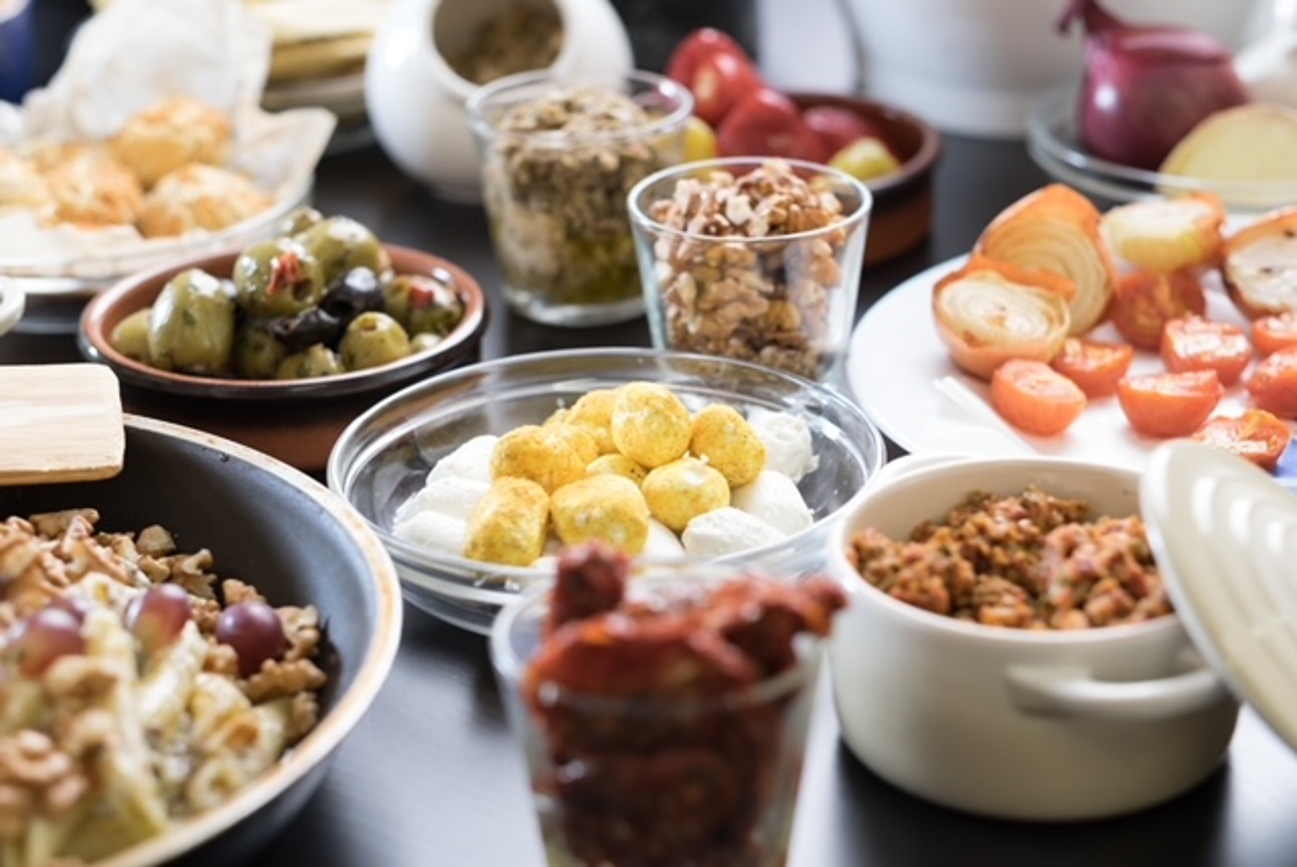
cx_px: 648
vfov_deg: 16.3
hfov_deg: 24.2
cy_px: 434
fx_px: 3029
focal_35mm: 84
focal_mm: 56
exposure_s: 1/125
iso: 400
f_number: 3.2
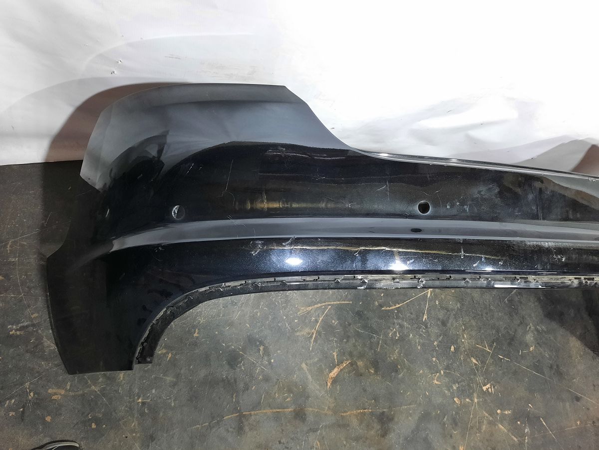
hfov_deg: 69.4
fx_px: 433
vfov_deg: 54.9
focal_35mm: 25
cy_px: 225
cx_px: 300
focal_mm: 4.6
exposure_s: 1/50
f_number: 2
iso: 400
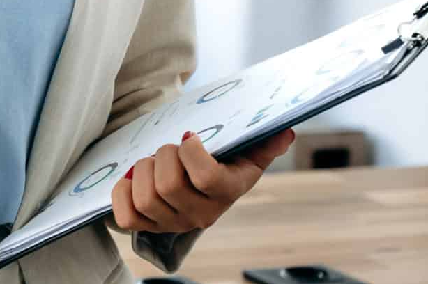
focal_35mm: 292
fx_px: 3468
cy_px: -184
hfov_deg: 6.9
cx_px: -351
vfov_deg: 4.7
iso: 500
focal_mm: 70
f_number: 4
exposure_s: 1/200
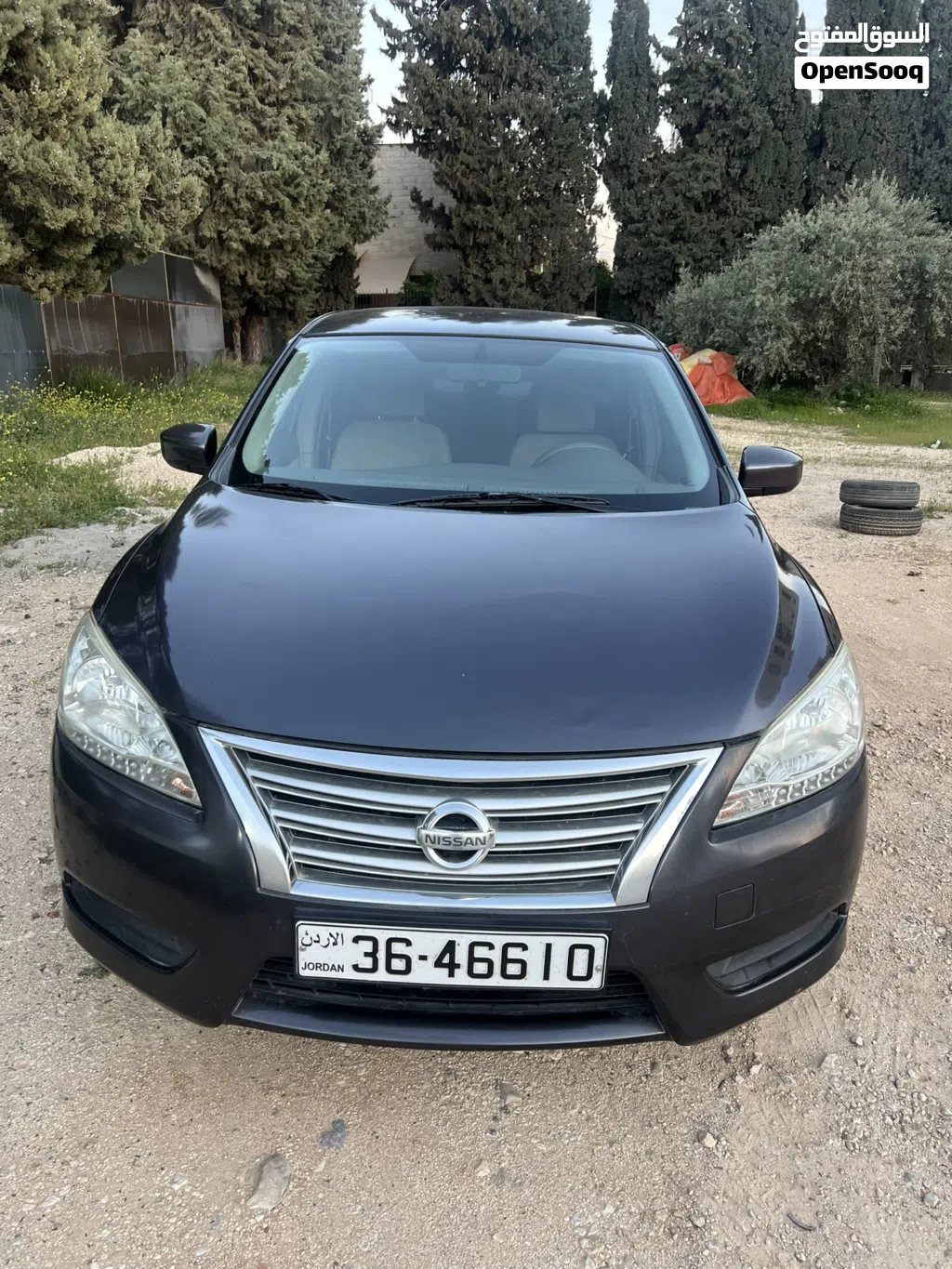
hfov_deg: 53.1
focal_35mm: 26
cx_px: 476
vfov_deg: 67.3
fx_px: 953
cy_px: 634
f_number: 1.5
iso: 80
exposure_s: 1/100
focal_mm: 5.7
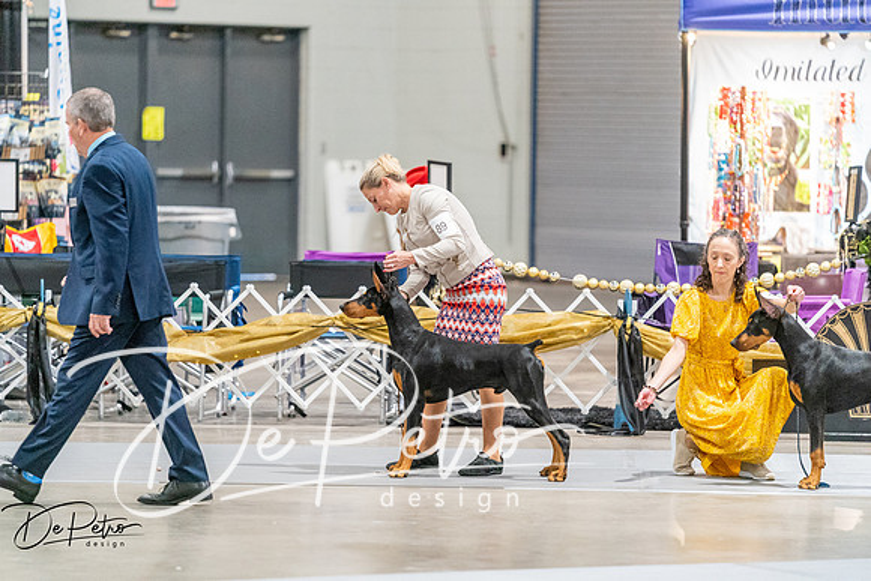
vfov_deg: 6.9
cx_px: 436
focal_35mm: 200
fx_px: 4840
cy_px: 290
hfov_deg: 10.3
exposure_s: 1/250
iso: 8000
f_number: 2.8
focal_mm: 200
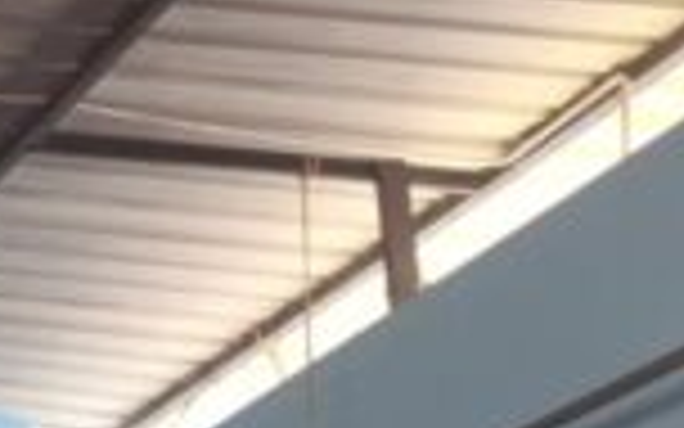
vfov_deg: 7.8
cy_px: 662
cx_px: -1328
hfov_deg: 9.9
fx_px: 3057
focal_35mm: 164
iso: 125
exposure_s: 1/100
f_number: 1.8
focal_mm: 5.54
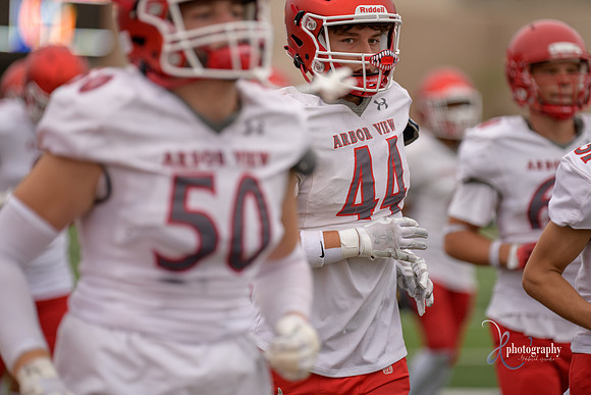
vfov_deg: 5.7
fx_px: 3941
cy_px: 198
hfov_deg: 8.6
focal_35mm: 240
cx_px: 296
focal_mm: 240
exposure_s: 1/500
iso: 160
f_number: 2.8
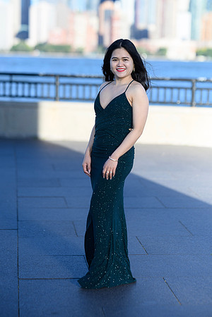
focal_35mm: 85
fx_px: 751
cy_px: 158
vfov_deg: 23.9
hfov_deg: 16.1
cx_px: 106
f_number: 2
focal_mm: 85
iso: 250
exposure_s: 1/4000
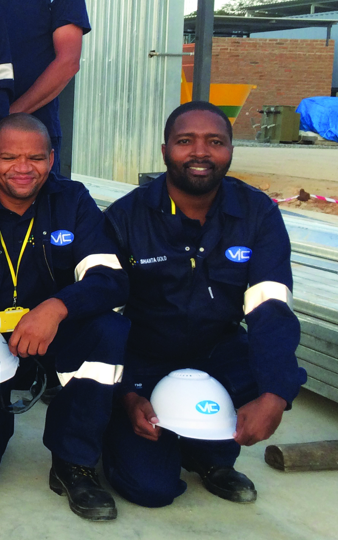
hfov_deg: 15.8
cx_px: -225
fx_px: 1076
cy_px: 166
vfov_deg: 28.0
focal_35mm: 73
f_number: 2.2
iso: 32
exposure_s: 1/120
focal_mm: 4.12
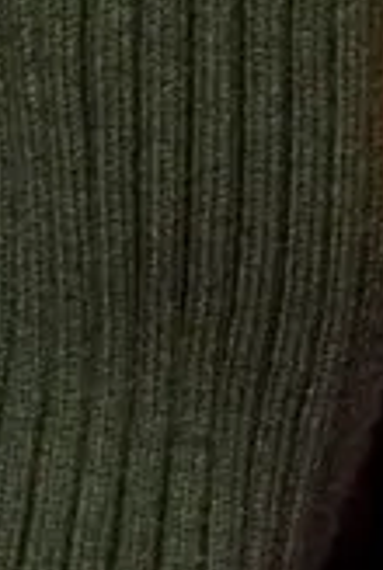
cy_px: -56
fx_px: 7033
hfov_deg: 3.1
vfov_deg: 4.6
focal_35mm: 443
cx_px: 996
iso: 100
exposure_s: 1/160
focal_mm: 67.4
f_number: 10
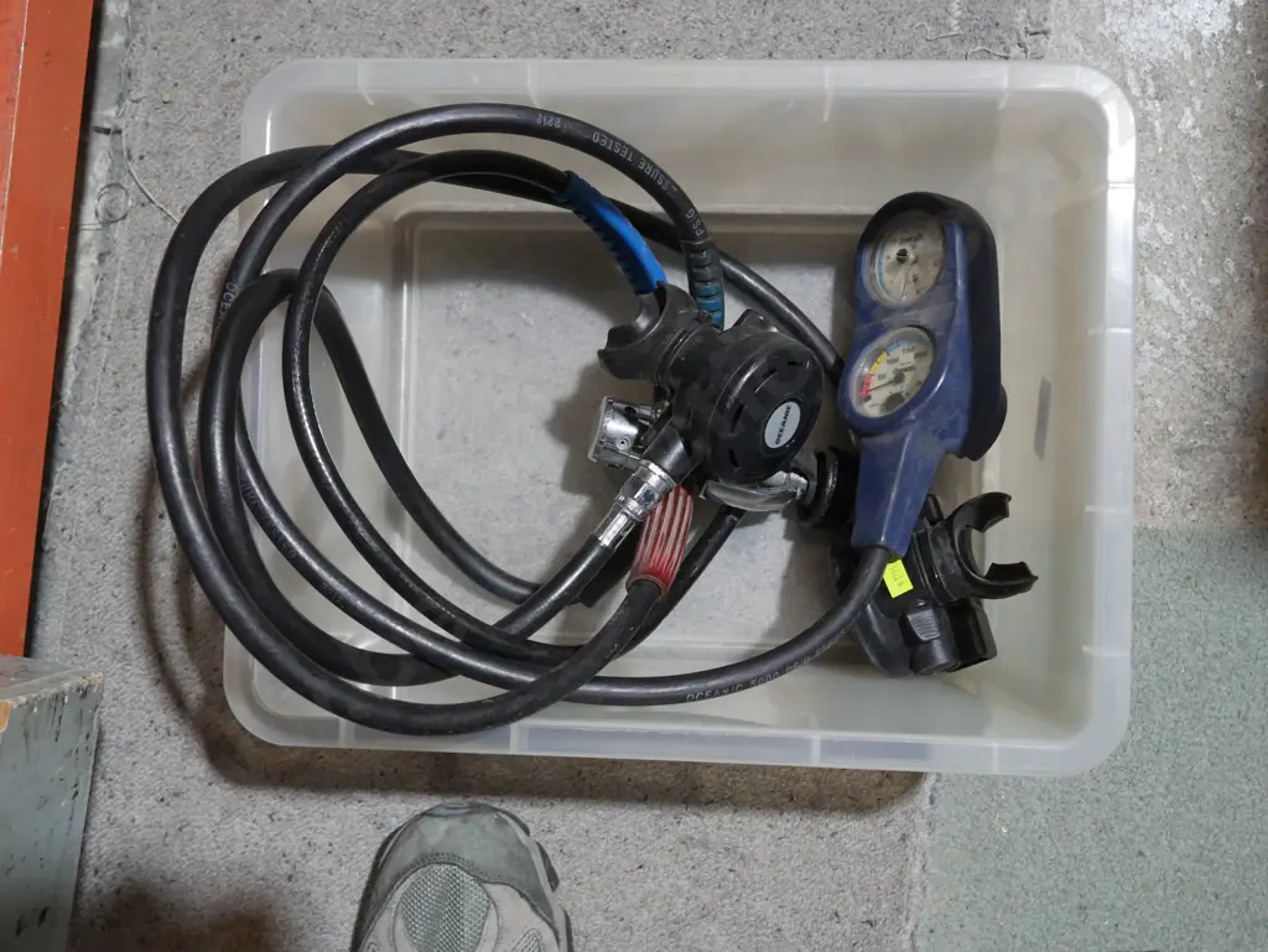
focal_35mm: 40
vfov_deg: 36.0
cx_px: 634
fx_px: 1466
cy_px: 476
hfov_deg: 46.8
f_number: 4.4
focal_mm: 20
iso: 640
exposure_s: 1/60
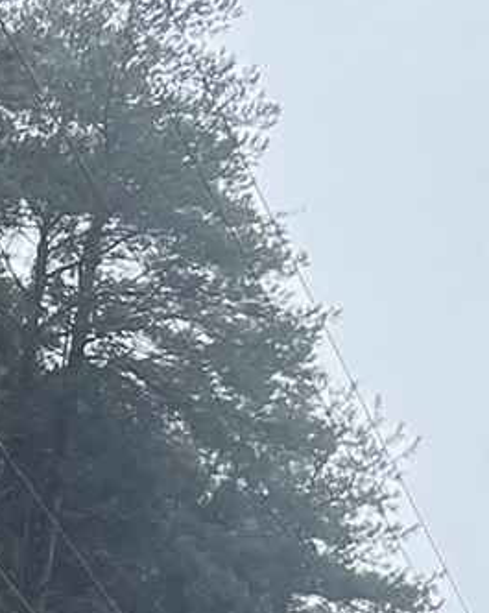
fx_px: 2772
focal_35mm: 153
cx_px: 1137
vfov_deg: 11.8
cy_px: 1025
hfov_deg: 9.1
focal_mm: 4.2
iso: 40
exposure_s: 1/216
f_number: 1.6
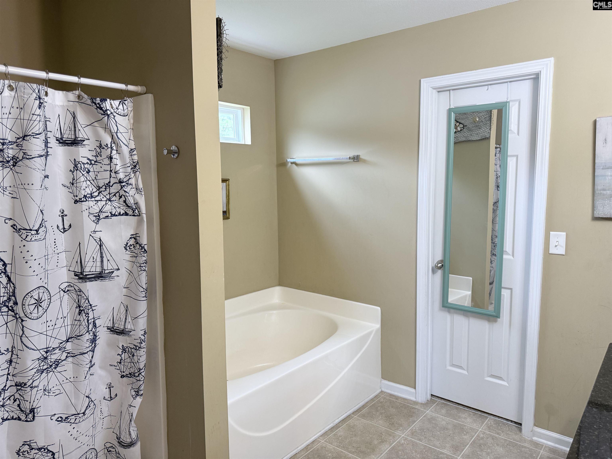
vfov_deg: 56.8
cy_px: 230
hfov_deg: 71.6
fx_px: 424
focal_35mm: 24
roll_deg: +0.3
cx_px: 306
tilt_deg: -7.1
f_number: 1.78
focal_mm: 6.76
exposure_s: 1/120
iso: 160
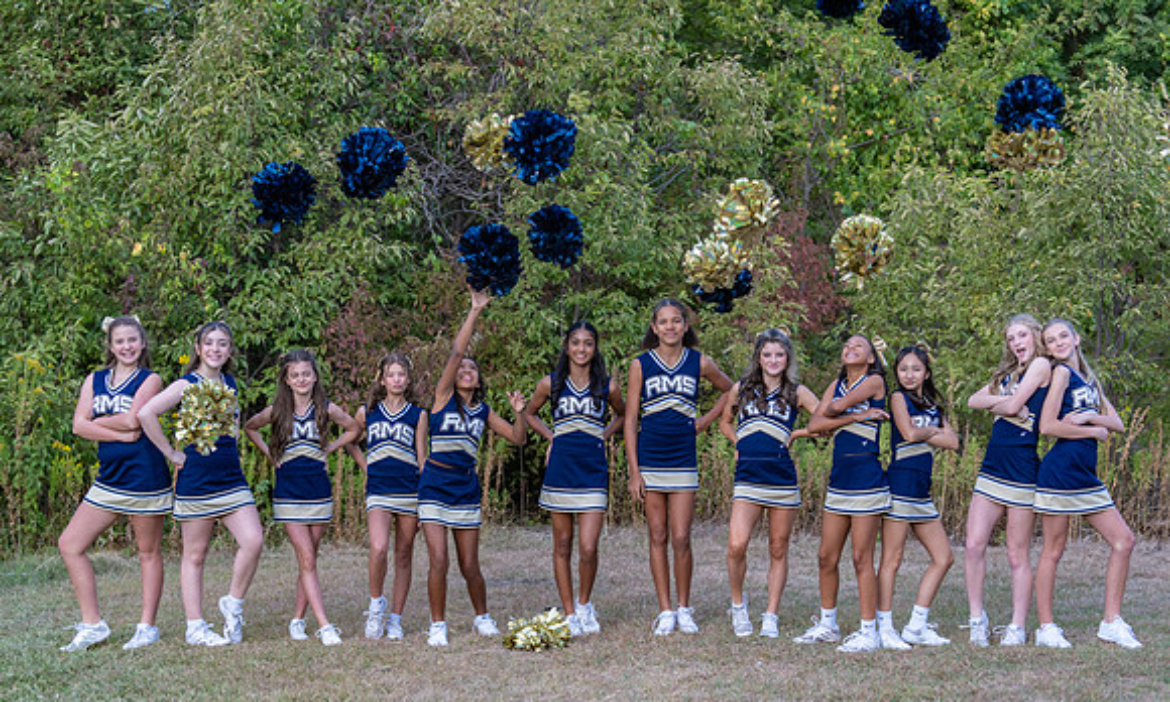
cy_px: 396
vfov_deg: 17.3
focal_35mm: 73
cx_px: 576
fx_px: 2310
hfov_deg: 28.4
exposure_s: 1/1250
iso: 400
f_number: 3.2
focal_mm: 70
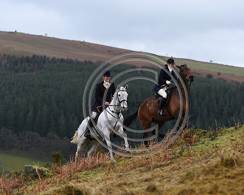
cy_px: 97
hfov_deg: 16.0
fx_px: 867
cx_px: 130
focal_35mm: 120
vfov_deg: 12.9
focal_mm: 105
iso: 320
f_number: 4.5
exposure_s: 1/800
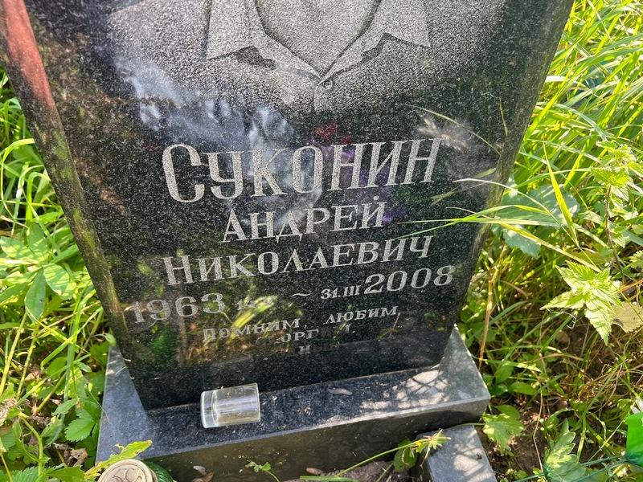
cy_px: 241
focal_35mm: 26
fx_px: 483
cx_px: 322
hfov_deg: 67.3
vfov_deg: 53.1
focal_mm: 5.7
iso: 50
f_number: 1.5
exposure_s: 1/171
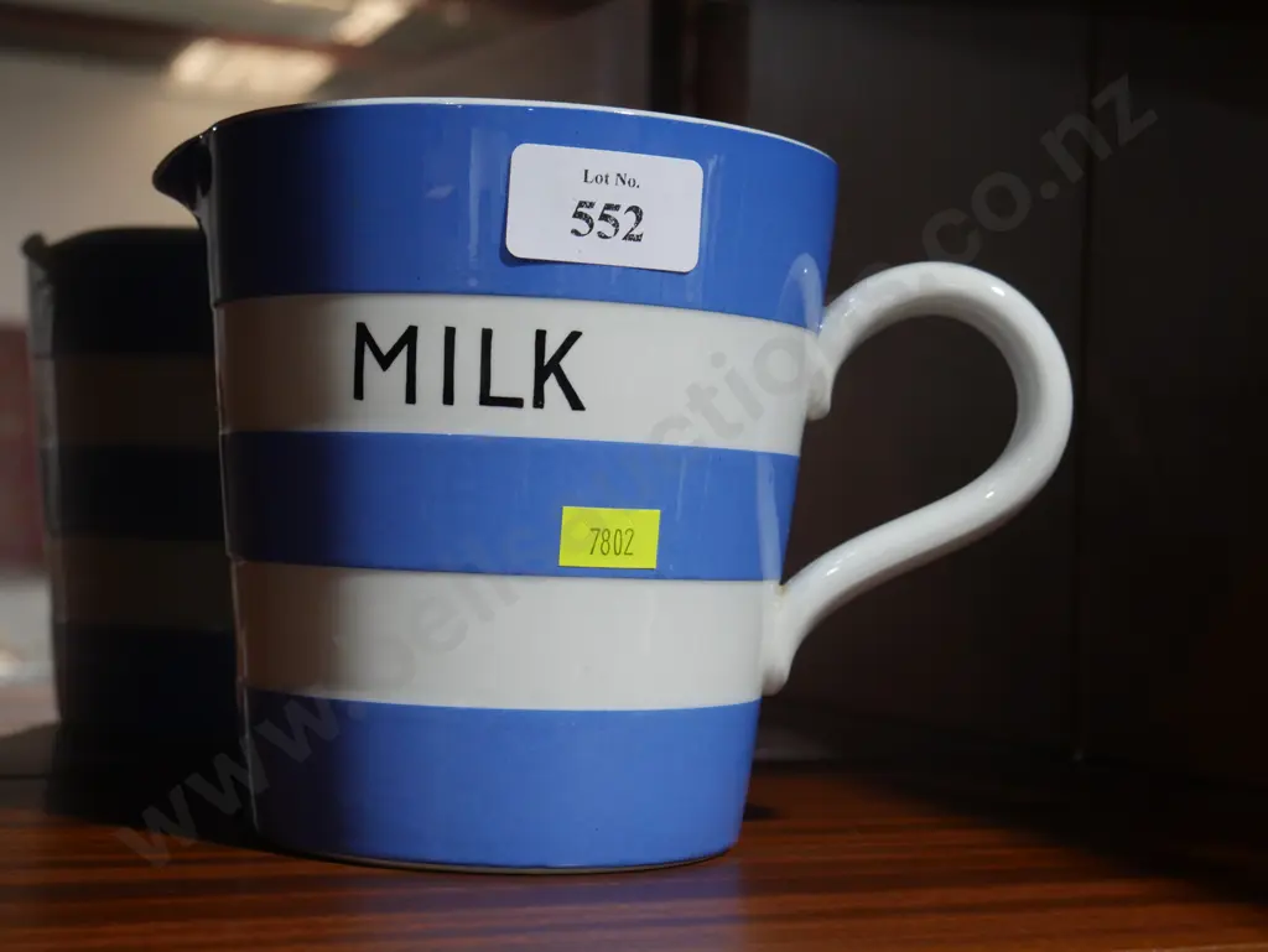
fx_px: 2199
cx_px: 634
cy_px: 476
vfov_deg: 24.4
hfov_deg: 32.2
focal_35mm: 60
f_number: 6.3
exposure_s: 1/60
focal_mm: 30
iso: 1000
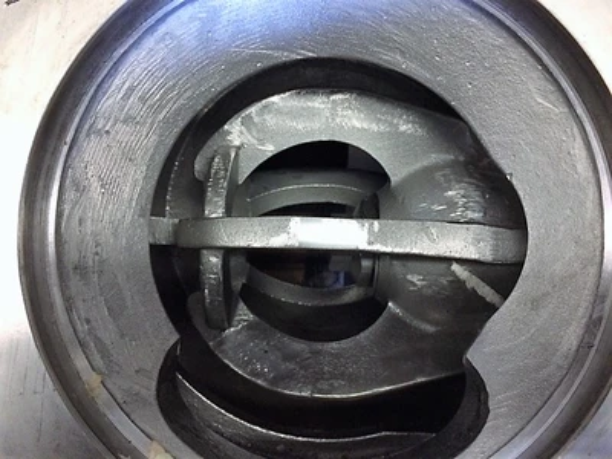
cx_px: 306
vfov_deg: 48.2
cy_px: 230
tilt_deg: -84.8
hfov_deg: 61.7
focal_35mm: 29
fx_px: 513
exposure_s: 1/15
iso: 320
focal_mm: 4.15
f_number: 2.2
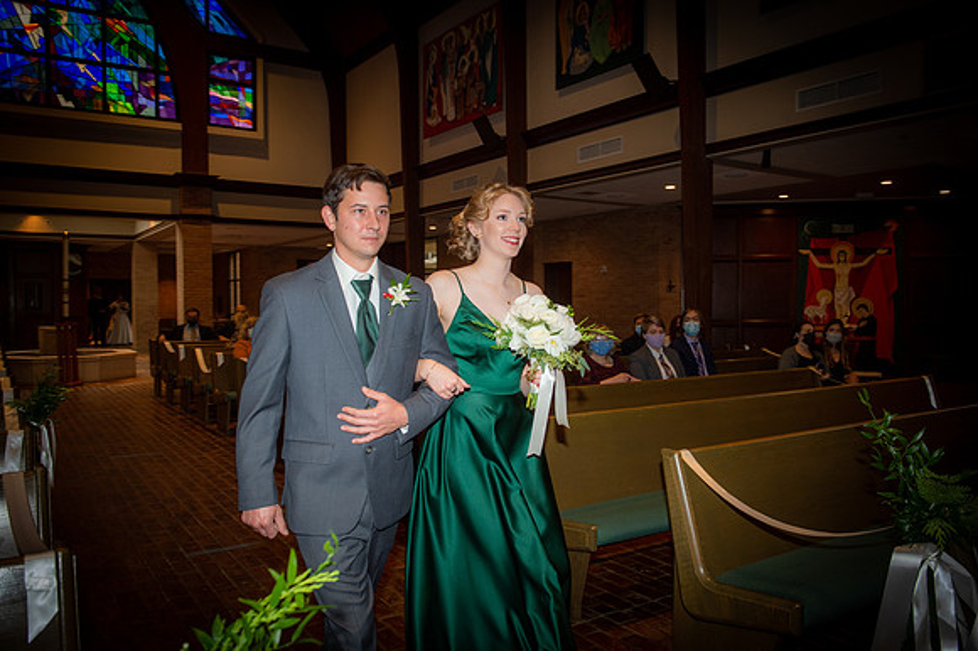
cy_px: 326
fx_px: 760
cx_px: 489
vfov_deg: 46.4
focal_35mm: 28
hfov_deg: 65.5
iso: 1250
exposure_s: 1/160
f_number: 5.6
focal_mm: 28
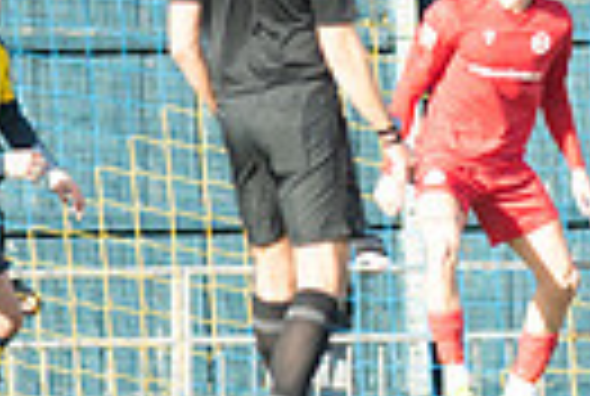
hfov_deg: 1.0
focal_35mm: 1988
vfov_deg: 0.7
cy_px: -106
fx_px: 32655
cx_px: 1293
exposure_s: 1/1250
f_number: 4.5
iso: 250
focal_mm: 300
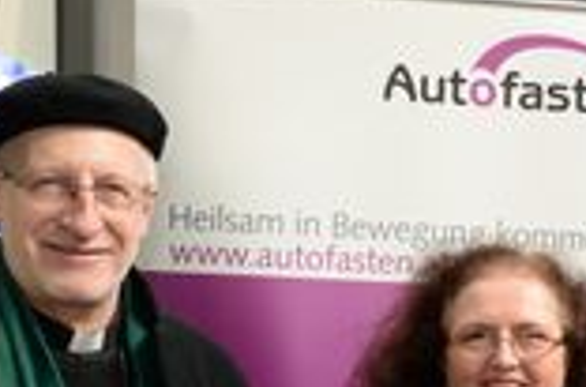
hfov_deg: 19.3
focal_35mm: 102
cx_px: 635
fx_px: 1655
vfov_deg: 13.0
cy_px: 440
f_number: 8
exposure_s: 1/160
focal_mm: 31
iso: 2500
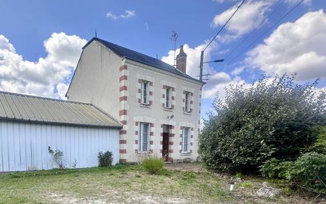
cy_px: 172
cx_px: 98
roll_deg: -0.1
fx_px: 204
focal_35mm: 23
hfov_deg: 73.7
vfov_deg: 49.0
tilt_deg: -5.6
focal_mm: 2.22
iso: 40
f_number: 2.2
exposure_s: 1/759
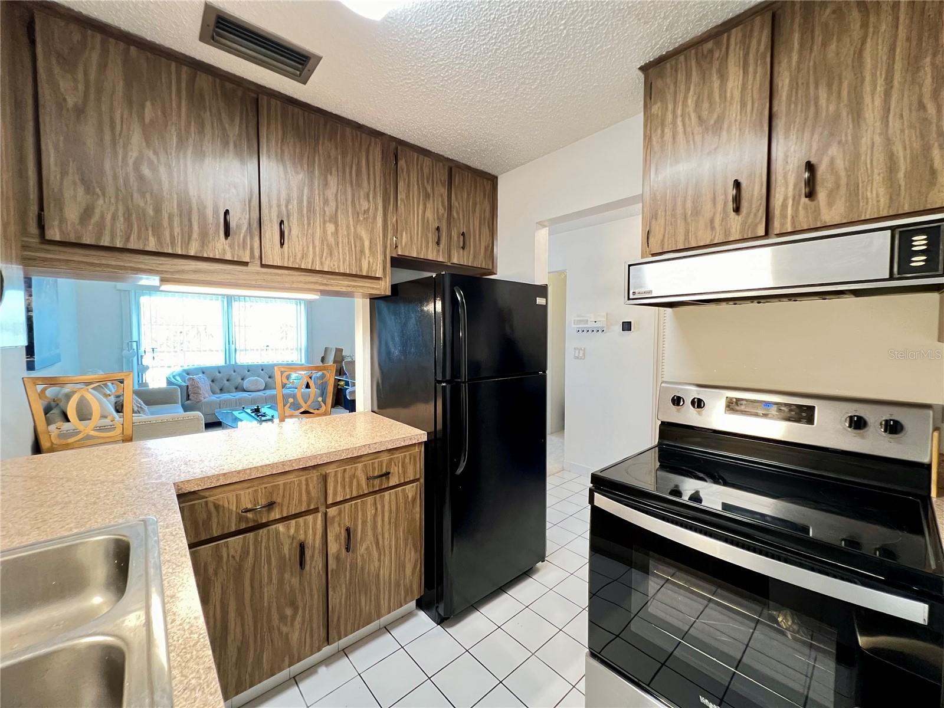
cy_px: 354
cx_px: 472
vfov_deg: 89.9
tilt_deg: -2.1
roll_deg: -0.4
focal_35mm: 13
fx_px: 355
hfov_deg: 106.2
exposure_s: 1/60
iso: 500
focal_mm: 1.57
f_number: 1.8
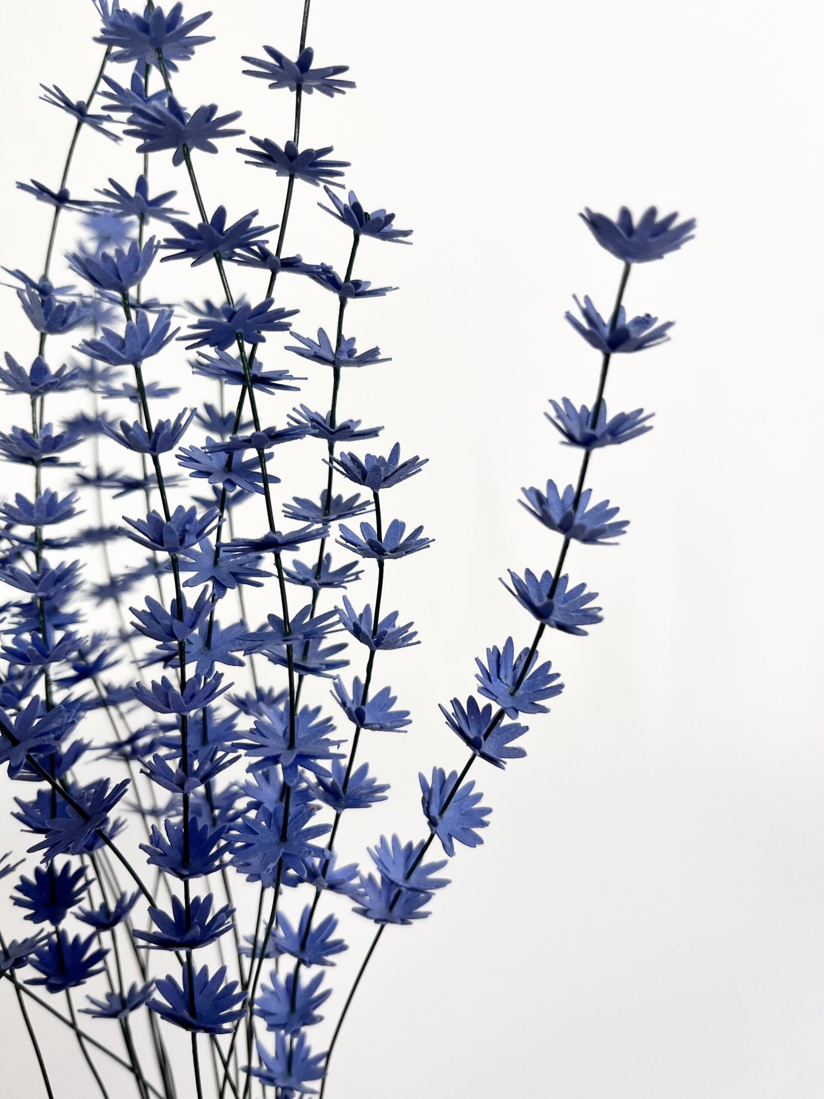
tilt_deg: -30.4
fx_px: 825
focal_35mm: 26
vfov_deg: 67.3
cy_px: 550
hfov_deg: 53.1
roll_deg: +7.4
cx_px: 412
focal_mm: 5.1
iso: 64
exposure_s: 1/100
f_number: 1.6
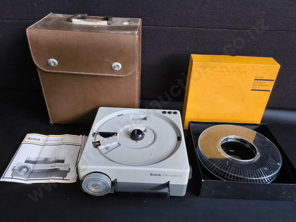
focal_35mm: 27
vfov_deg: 51.4
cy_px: 111
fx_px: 231
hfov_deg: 65.3
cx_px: 148
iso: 160
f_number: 2
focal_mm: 2.87
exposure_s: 1/100
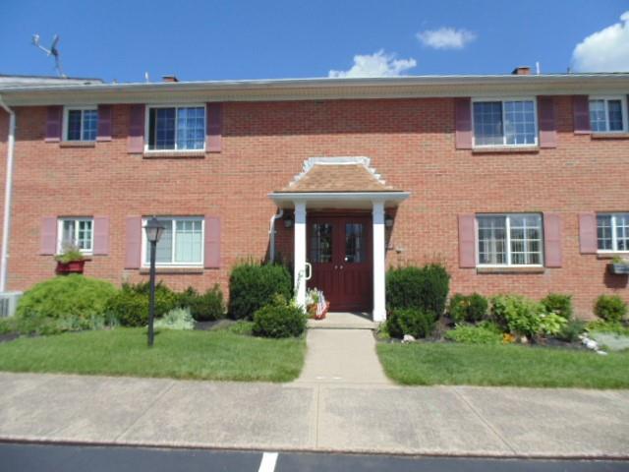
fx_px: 400
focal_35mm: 22
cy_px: 236
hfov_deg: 76.4
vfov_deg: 61.1
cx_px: 314
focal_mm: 4
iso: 80
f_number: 9.7
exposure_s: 1/125
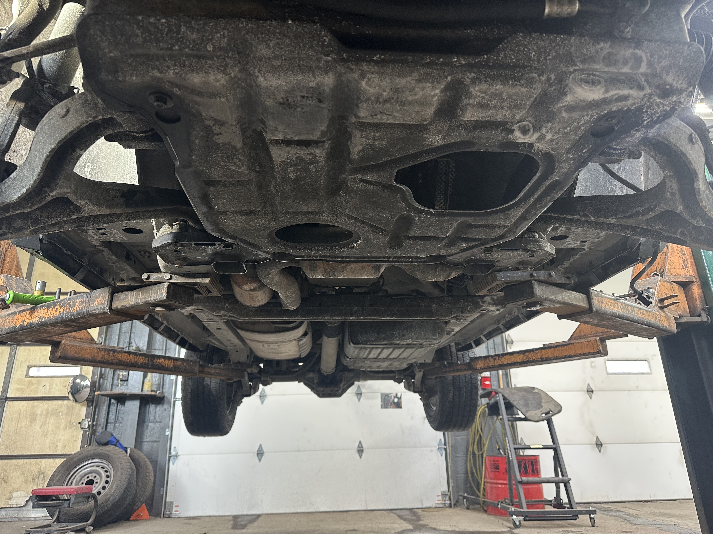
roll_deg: +1.3
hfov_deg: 71.6
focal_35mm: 24
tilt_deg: +20.1
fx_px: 494
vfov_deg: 56.8
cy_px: 267
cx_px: 356
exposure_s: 1/66
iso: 250
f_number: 1.78
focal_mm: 6.86
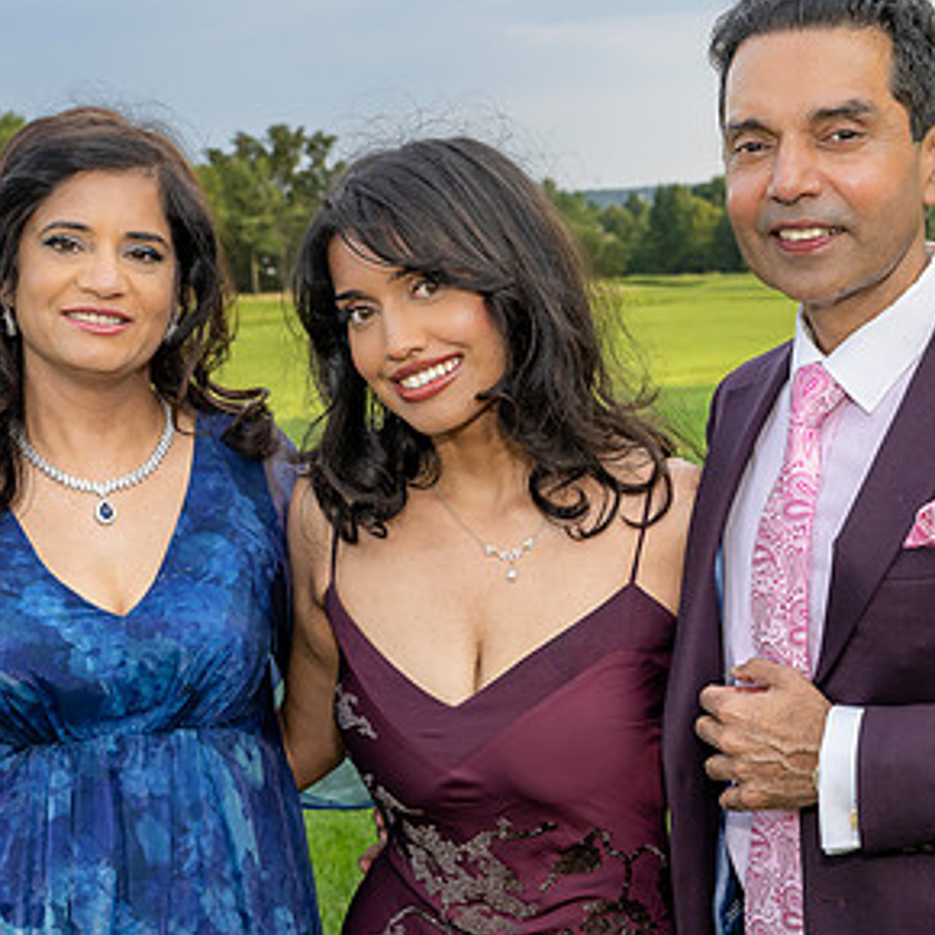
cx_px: 517
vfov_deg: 21.6
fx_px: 2445
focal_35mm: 80
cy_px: 566
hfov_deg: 21.6
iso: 360
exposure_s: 1/250
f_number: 7.1
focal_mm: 39
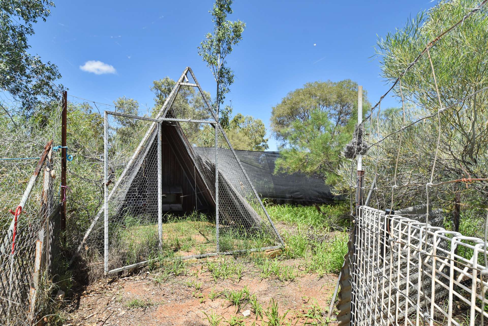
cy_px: 163
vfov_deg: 63.2
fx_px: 264
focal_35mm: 20
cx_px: 244
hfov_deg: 85.4
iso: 100
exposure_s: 1/200
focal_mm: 13
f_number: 9
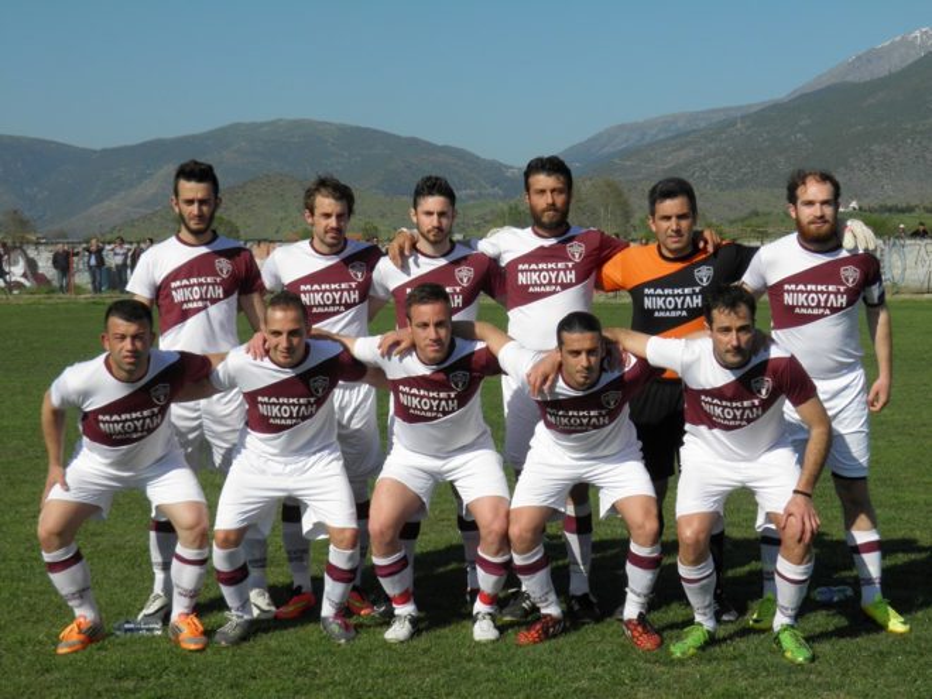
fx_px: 1669
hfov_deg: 31.2
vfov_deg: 23.7
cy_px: 350
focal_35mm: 62
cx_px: 466
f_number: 6
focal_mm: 11.2
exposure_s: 1/500
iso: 50
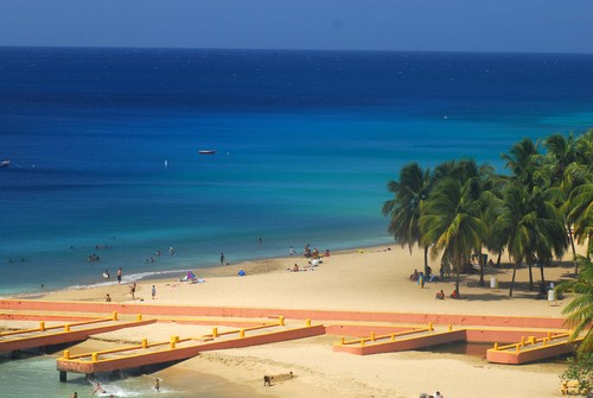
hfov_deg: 14.4
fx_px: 2351
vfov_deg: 9.7
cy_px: 199
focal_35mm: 142
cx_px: 296
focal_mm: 95
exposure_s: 1/200
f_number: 8
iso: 100
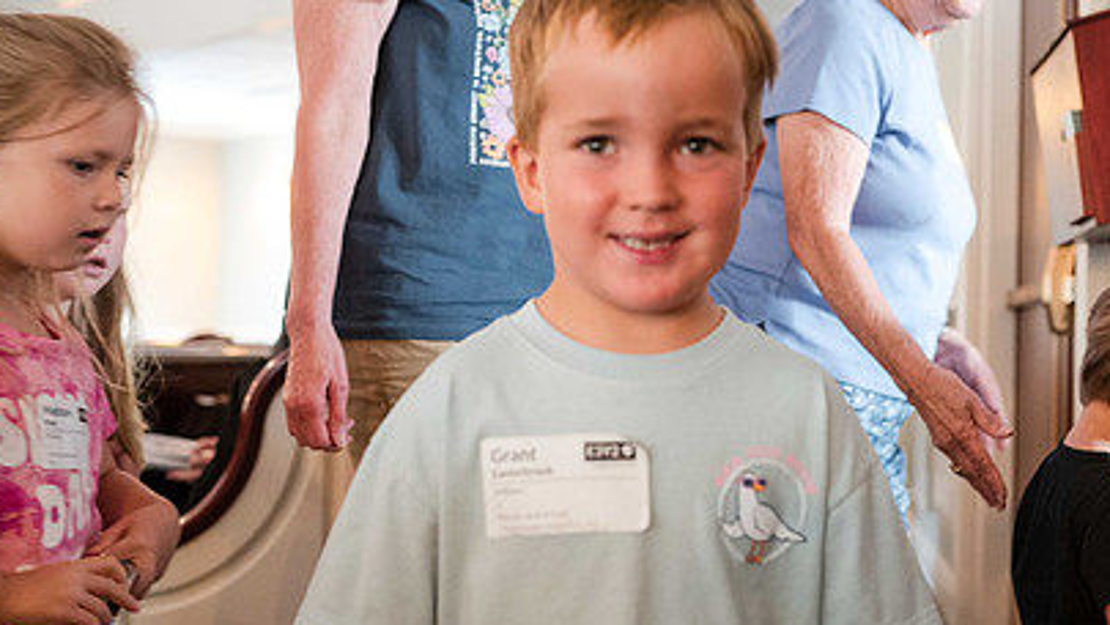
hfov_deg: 36.3
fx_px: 1678
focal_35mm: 57
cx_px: 721
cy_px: 281
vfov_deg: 21.1
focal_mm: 35
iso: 5000
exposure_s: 1/60
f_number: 2.8
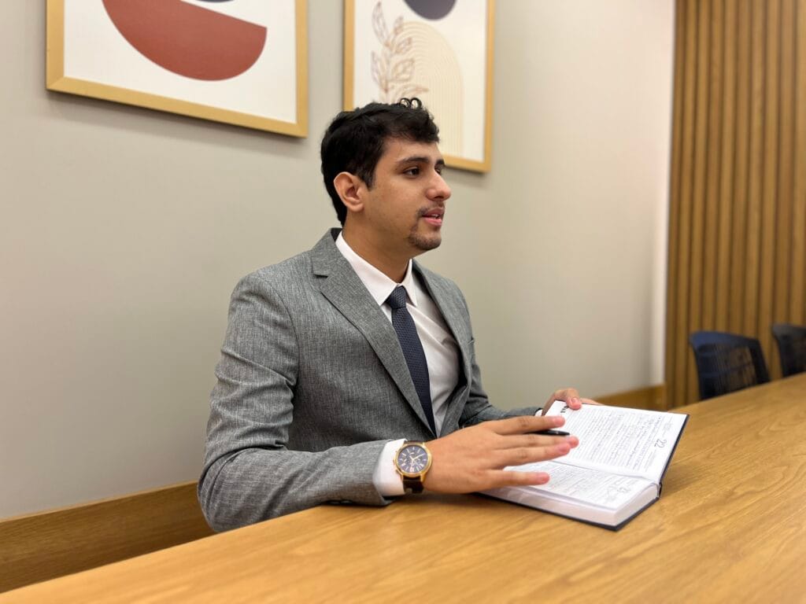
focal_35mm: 26
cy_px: 302
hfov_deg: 67.3
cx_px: 403
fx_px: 605
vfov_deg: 53.1
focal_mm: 5.1
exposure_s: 1/60
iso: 125
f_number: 1.6
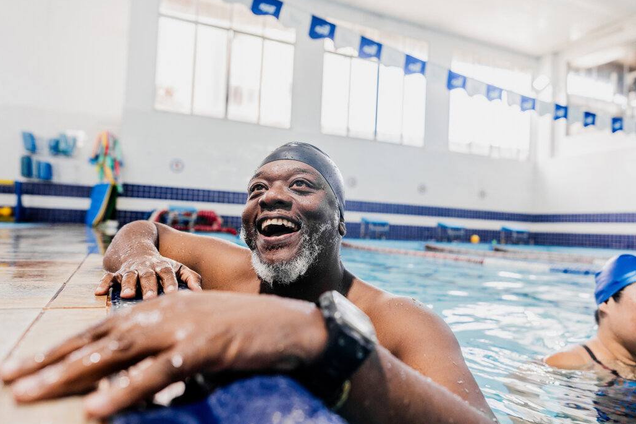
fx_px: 495
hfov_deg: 65.4
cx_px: 344
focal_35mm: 28
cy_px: 214
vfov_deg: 46.4
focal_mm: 24
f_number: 2.8
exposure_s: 1/320
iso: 640
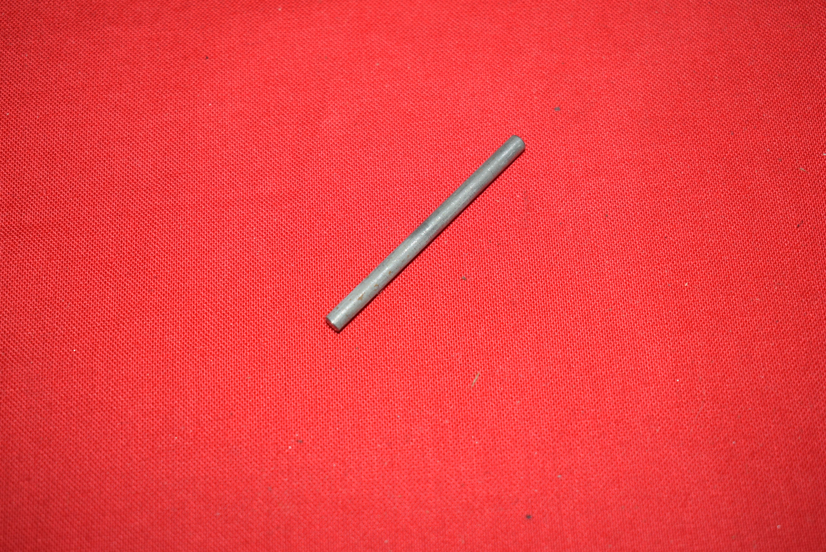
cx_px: 413
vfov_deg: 26.5
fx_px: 1171
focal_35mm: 51
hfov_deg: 38.9
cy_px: 276
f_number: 5.6
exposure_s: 1/160
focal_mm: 34
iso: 125
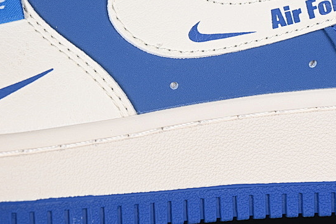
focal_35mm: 149
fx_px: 1390
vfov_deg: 9.2
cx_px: 212
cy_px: 26
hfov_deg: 13.8
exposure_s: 1/80
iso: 160
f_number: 7.1
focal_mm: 50
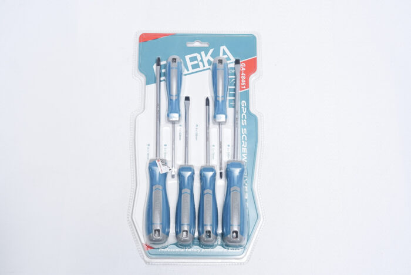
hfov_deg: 39.6
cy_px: 138
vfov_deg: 27.0
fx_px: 571
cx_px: 206
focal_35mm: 50
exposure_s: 1/200
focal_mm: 50
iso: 3200
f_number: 9
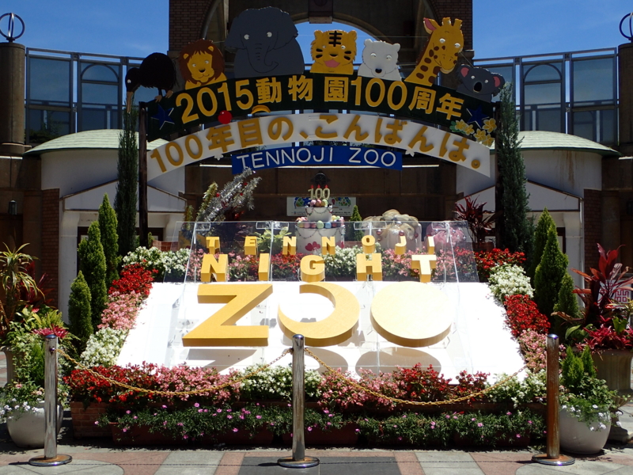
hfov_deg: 41.2
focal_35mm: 46
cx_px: 316
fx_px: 841
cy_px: 238
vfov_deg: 31.5
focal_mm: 8.41
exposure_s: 1/1000
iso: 100
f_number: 4.5
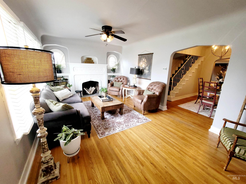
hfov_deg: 106.2
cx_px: 123
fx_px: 92
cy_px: 92
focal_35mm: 13
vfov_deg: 89.9
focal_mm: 2.2
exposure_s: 1/60.2
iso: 200
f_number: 2.2
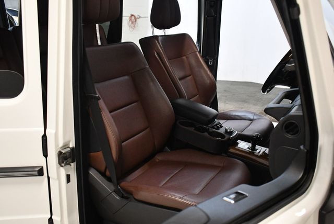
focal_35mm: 36
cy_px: 112
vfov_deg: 36.9
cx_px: 167
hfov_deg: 53.1
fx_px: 334
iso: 2800
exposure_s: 1/125
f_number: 3.5
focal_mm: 18
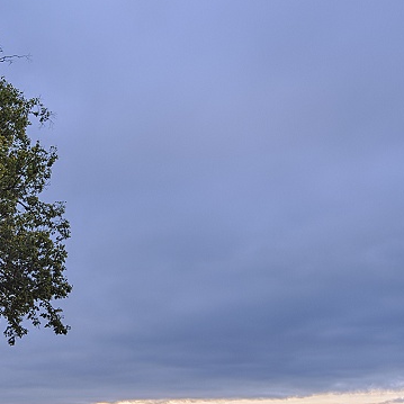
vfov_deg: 36.4
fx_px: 607
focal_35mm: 46
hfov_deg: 33.5
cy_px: 268
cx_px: -5
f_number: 20
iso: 100
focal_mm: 19
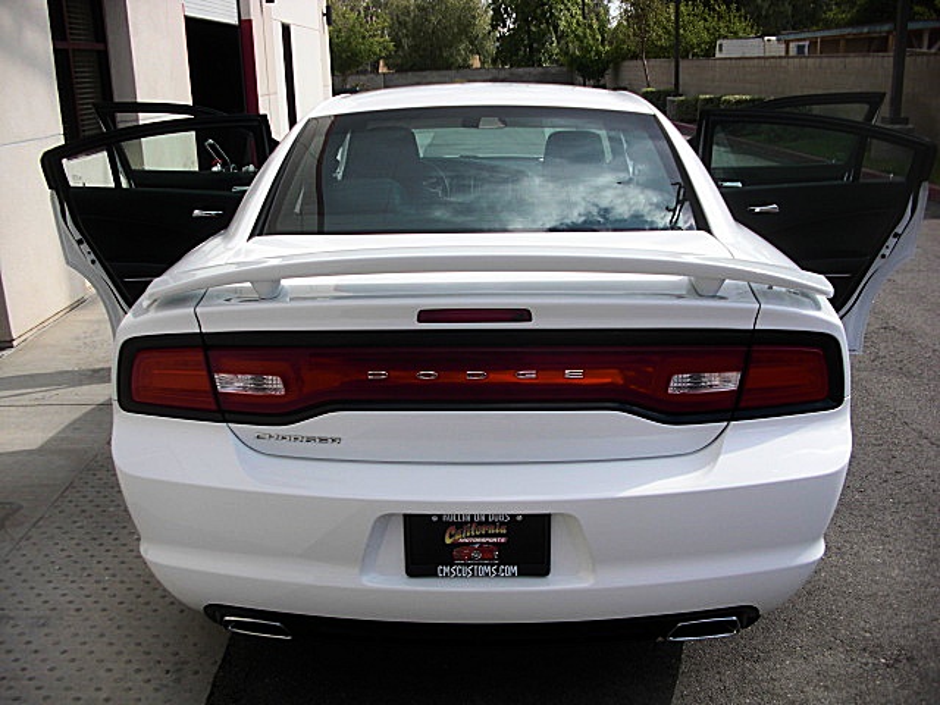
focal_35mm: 36
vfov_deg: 39.7
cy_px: 352
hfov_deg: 51.4
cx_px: 470
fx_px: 978
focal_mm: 6.3
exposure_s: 1/800
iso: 50
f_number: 2.8
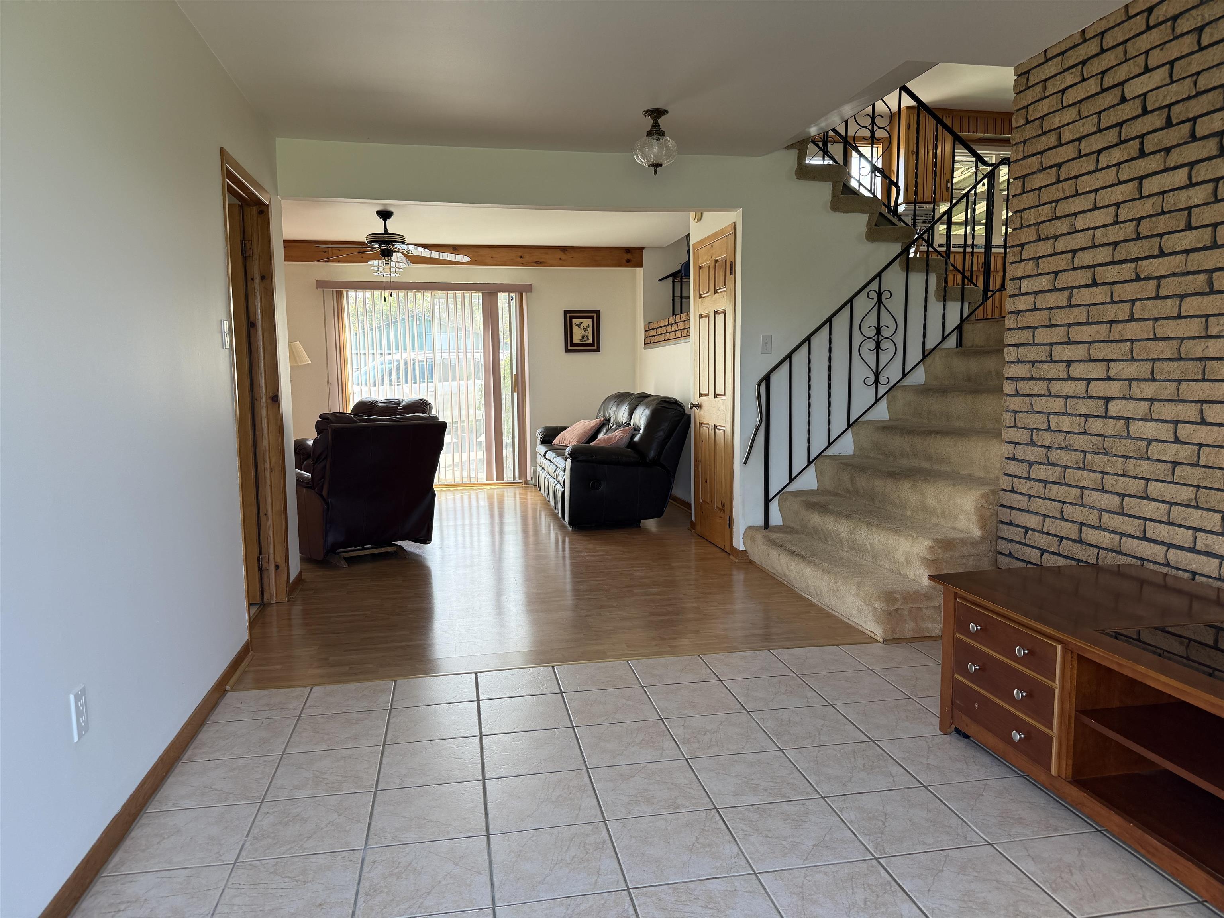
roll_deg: +1.0
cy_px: 459
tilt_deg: -5.2
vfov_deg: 56.8
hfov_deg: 71.6
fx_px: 849
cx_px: 612
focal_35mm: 24
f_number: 1.78
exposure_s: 1/243
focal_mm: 6.76
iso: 125
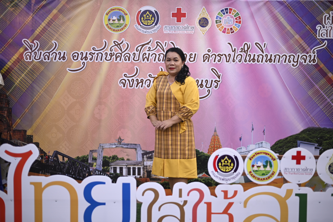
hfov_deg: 39.6
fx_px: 462
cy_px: 111
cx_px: 166
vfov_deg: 27.0
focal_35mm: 50
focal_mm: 50
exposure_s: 1/320
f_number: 1.8
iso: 320
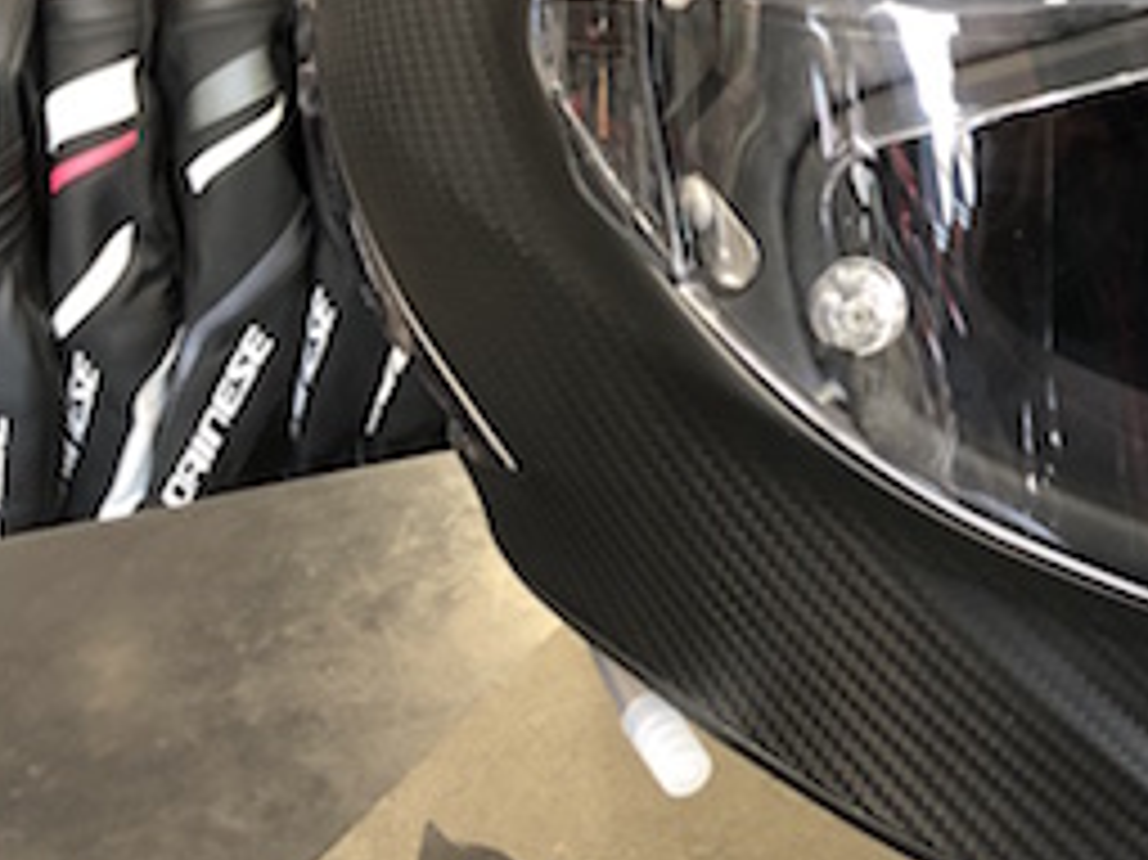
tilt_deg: -23.2
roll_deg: -2.6
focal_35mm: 55
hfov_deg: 33.5
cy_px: 173
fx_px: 1823
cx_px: 986
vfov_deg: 26.1
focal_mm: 3.99
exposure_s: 1/15
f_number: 1.8
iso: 64
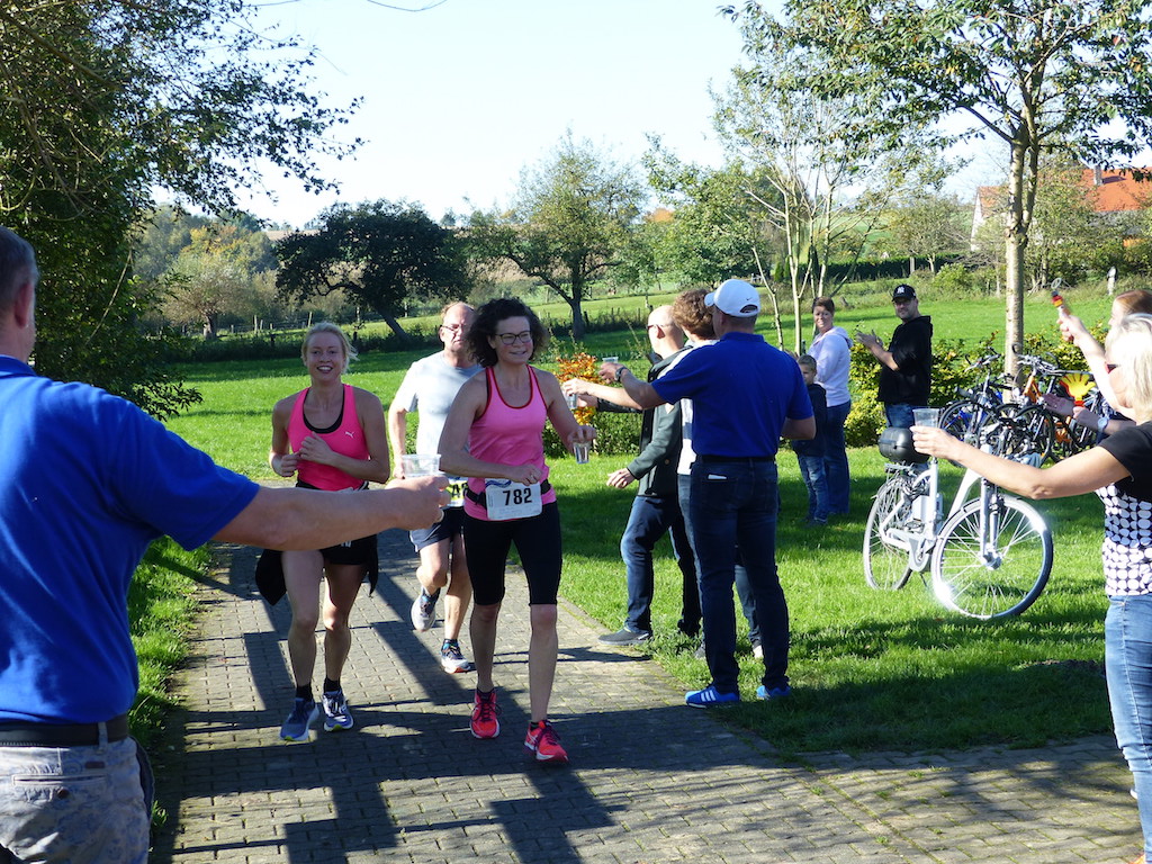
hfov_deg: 28.2
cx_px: 576
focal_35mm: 69
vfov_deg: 21.3
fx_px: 2296
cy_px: 432
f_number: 4
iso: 100
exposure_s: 1/320
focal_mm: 12.5
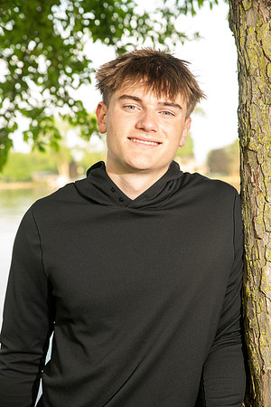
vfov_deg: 28.8
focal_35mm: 70
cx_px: 136
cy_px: 204
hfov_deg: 19.5
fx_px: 790
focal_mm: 70
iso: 500
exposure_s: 1/160
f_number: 5.6
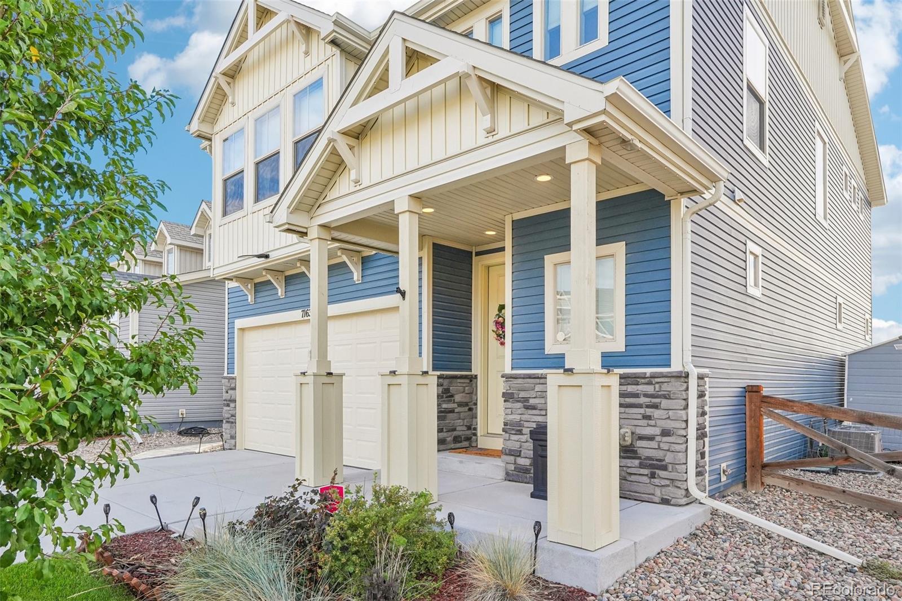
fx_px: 534
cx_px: 451
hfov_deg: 80.4
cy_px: 300
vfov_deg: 58.8
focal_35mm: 21
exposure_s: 1/320
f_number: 8
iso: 800
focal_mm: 14.2
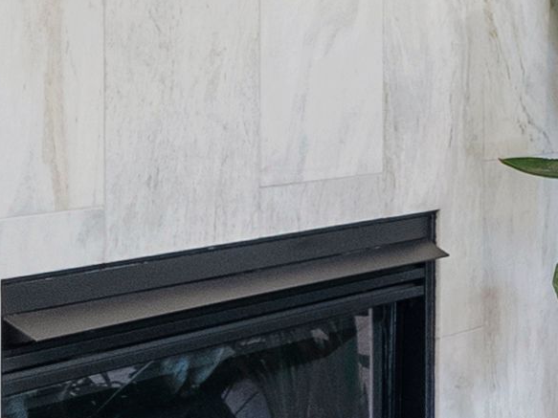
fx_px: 1692
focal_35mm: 105
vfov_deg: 14.0
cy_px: 50
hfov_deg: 12.5
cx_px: 1500
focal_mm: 15
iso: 400
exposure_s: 1/13
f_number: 8
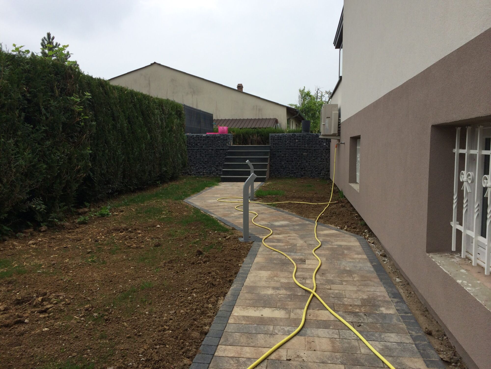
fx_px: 426
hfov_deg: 60.0
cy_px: 184
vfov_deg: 46.8
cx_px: 246
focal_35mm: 30
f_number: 2.2
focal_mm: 4.12
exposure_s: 1/1109
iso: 32
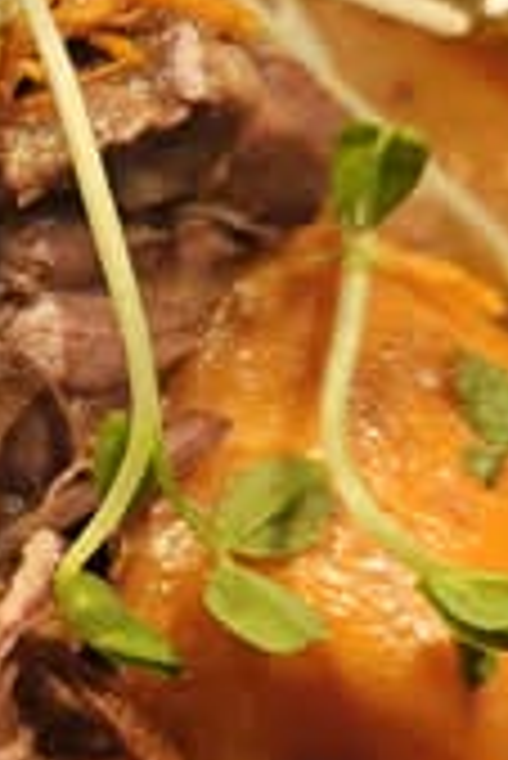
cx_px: -139
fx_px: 1753
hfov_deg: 15.7
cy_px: 351
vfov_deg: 24.4
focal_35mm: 83
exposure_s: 1/100
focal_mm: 5.4
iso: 40
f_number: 1.8
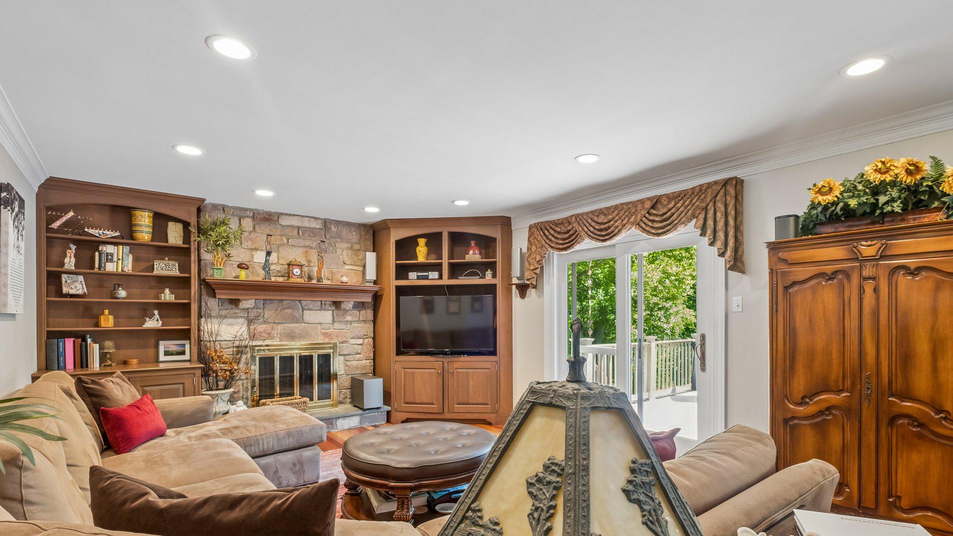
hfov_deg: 95.7
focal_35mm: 17
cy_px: 325
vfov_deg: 63.3
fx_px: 430
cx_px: 512
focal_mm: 10
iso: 250
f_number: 8
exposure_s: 1/3.33
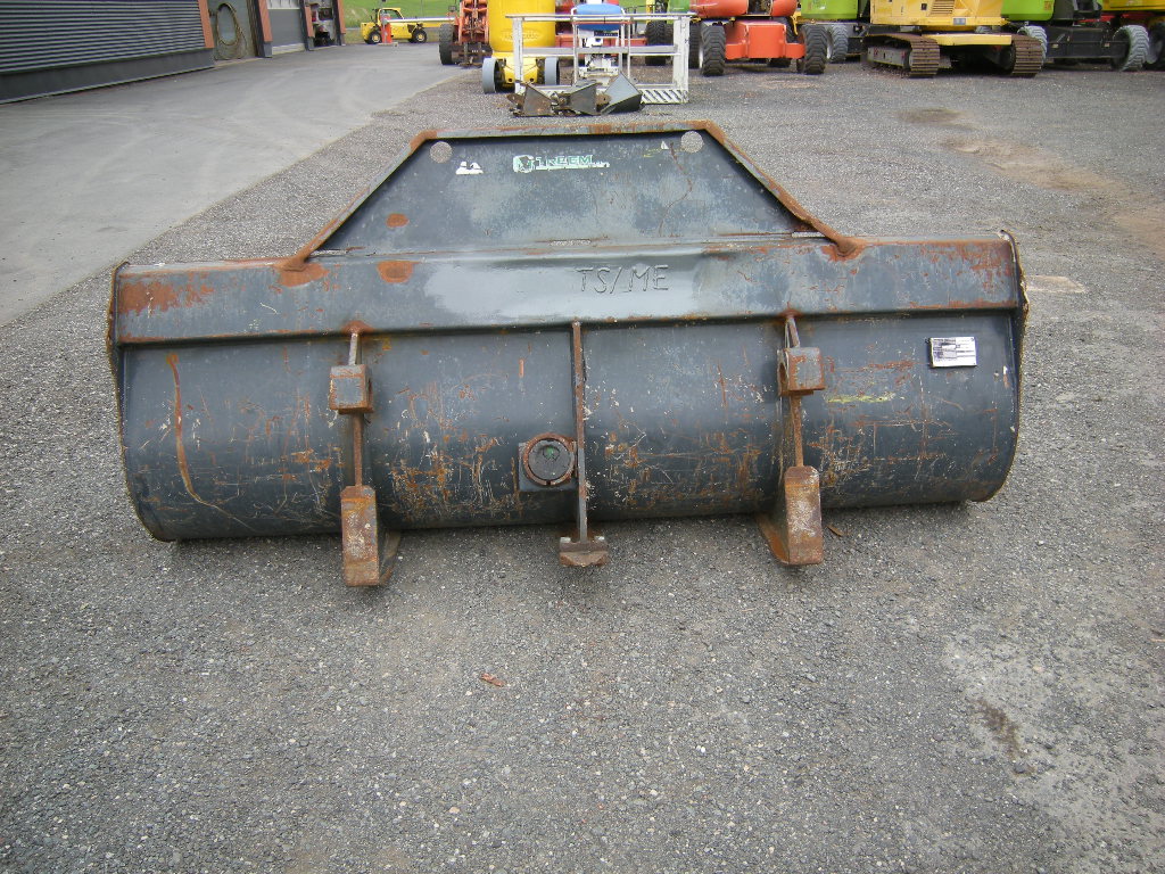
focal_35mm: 28
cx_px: 582
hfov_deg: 63.4
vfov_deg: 49.7
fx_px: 942
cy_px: 437
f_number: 2.8
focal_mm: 4.7
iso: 64
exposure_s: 1/263
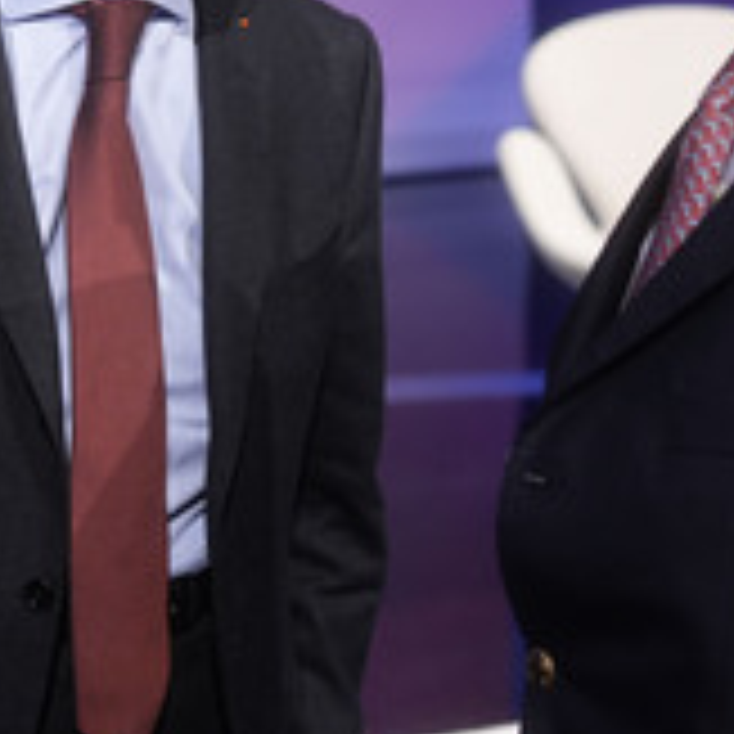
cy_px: 108
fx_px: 2543
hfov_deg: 16.4
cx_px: 403
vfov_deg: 16.3
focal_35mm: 106
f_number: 2.2
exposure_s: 1/125
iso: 640
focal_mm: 30
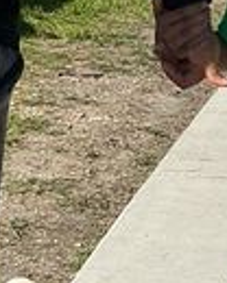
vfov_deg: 8.7
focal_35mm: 223
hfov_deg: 6.9
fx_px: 1873
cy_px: 113
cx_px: 253
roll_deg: -3.4
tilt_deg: -12.1
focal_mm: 3
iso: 25
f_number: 1.8
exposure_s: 1/2058
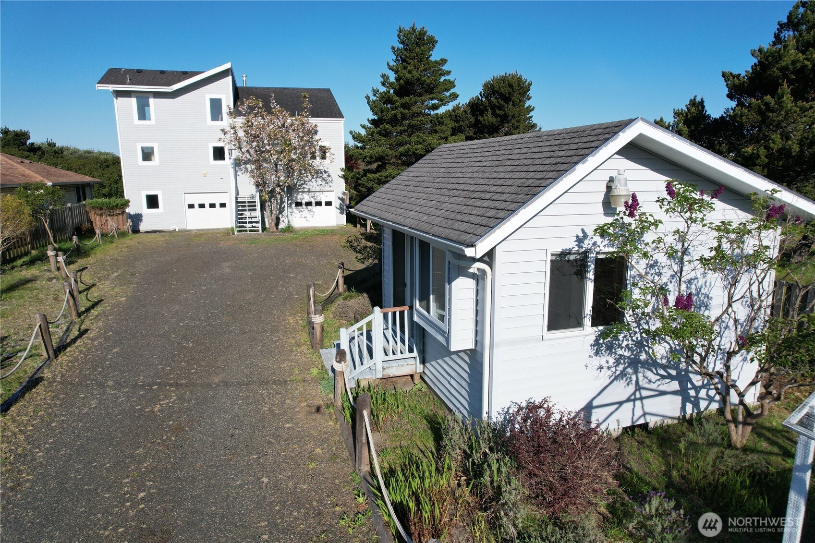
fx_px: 498
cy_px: 272
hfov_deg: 78.6
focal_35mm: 22
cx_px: 408
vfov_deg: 57.2
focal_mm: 8.38
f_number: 2.8
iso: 140
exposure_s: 1/3000
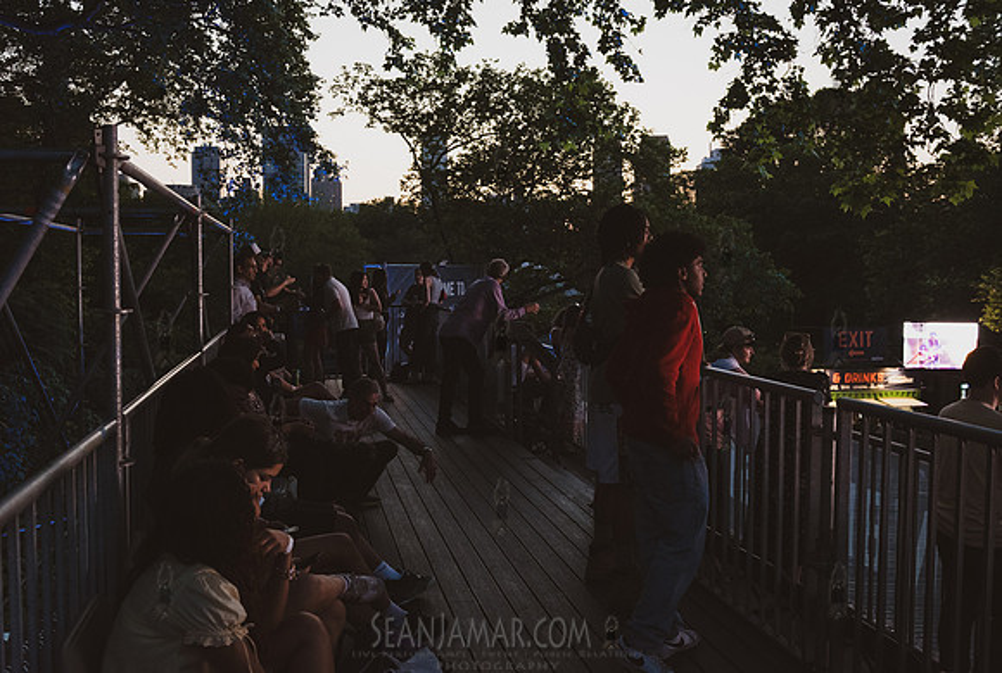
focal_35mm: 32
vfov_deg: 41.4
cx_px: 457
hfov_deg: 58.6
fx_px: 891
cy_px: 309
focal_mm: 29
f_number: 4
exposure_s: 1/200
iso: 4000
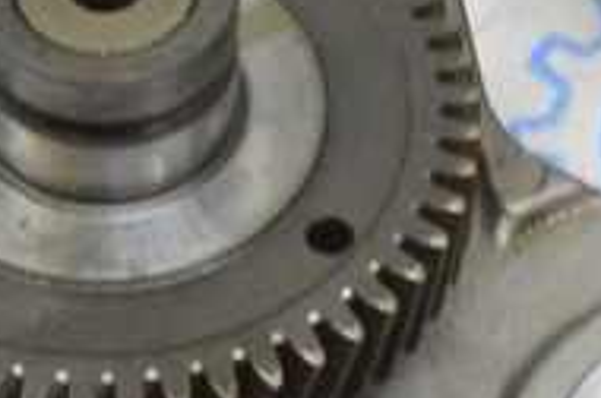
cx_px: 531
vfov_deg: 5.6
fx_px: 4050
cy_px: -55
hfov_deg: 8.5
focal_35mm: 243
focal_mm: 30
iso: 6400
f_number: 20
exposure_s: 1/20
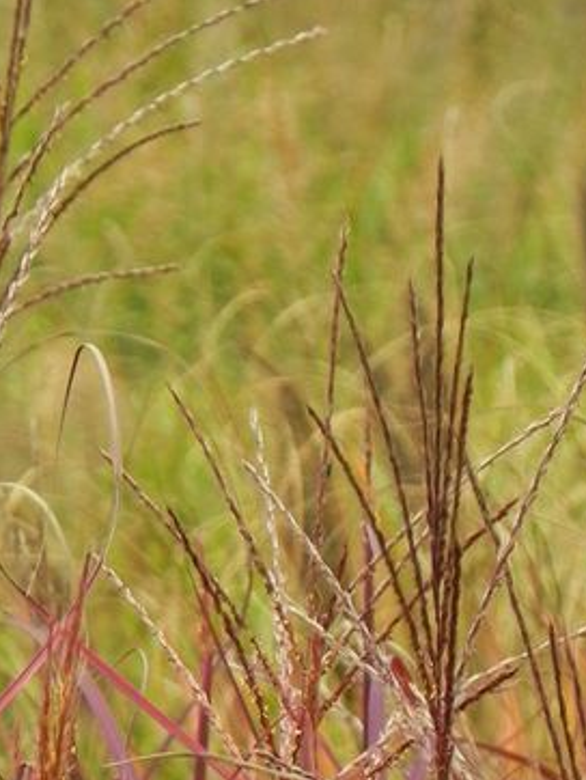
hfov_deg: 2.3
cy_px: 786
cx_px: -13
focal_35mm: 643
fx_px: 14496
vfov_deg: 3.1
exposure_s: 1/80
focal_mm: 51.8
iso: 160
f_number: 5
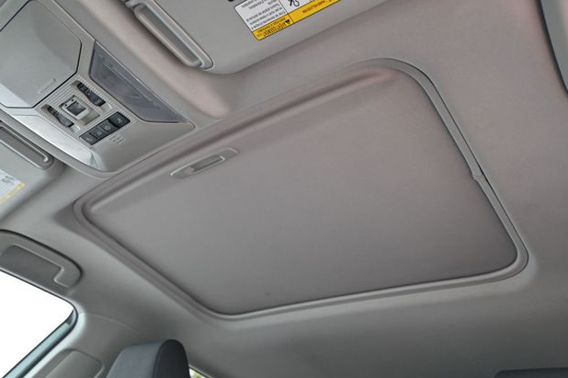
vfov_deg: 44.2
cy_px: 195
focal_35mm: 30
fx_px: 465
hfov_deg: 62.8
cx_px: 293
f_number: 3.8
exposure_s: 1/160
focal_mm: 19
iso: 400
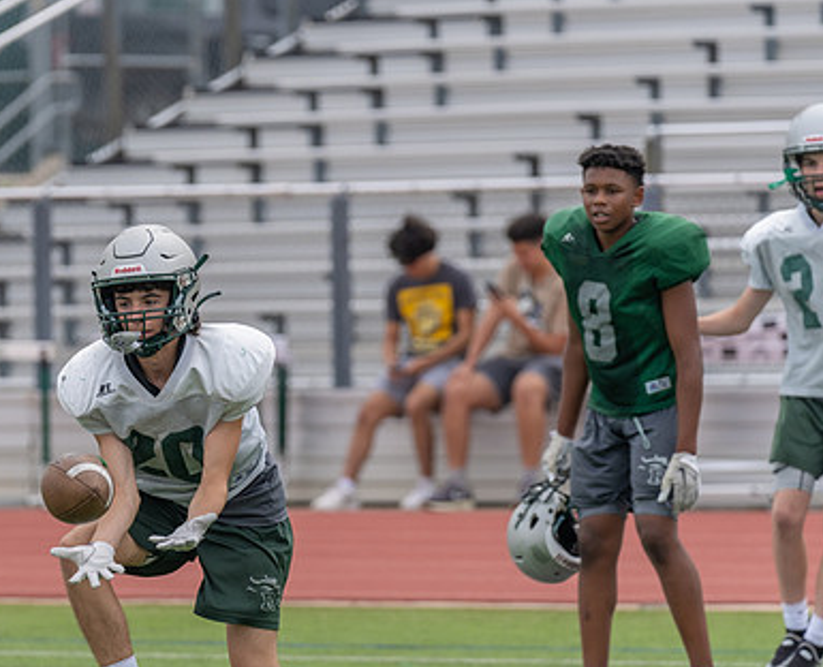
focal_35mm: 357
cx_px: 109
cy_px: 363
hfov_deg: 5.4
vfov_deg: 4.4
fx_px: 8740
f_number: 3.5
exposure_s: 1/1250
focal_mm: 200
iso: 160
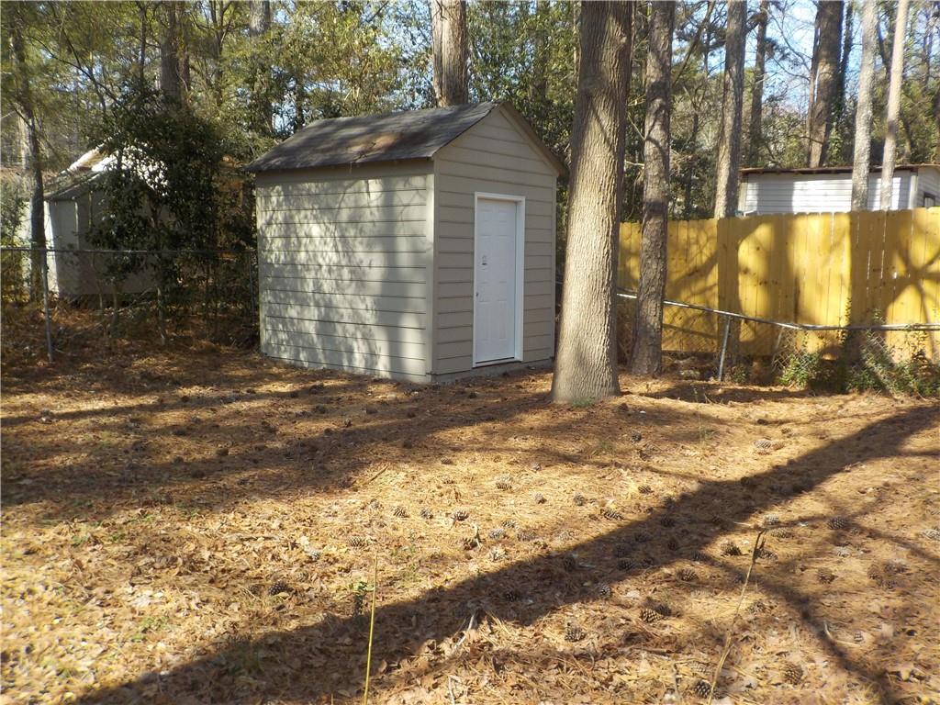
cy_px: 352
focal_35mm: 30
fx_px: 815
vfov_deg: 46.8
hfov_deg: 60.0
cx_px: 470
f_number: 3.3
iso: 125
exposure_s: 1/400
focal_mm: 4.1
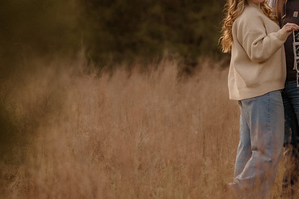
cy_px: 89
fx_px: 1651
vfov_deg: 6.9
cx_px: 230
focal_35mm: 199
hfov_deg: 10.3
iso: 320
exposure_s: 1/1000
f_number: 1.4
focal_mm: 85
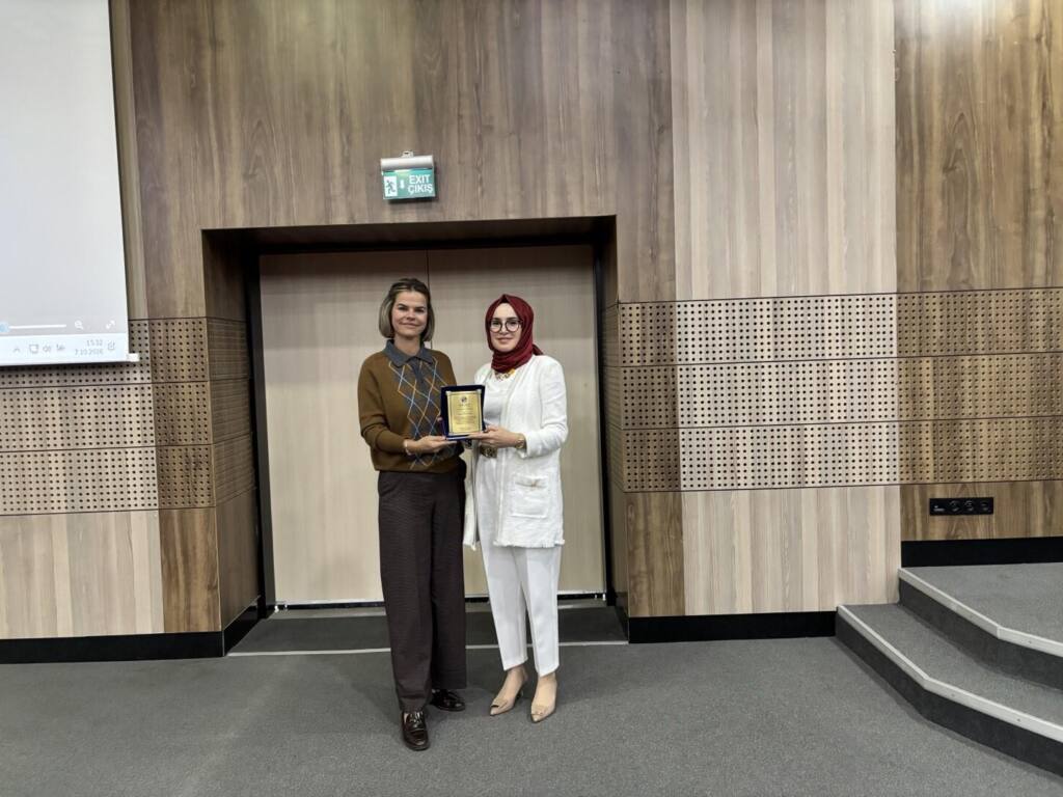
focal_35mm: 26
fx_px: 798
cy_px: 398
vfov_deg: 53.1
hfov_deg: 67.3
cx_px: 532
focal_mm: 5.96
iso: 500
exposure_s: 1/60
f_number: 1.6
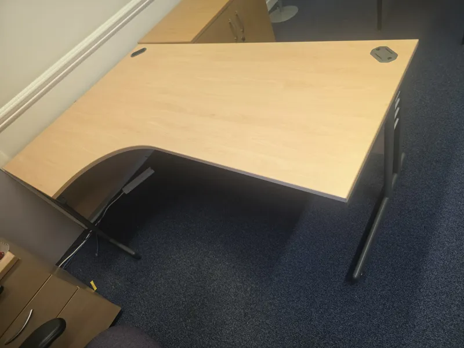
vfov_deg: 58.9
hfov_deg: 73.9
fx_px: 308
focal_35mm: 23
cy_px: 174
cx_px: 232
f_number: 1.7
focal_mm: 6.3
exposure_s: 1/100
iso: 250
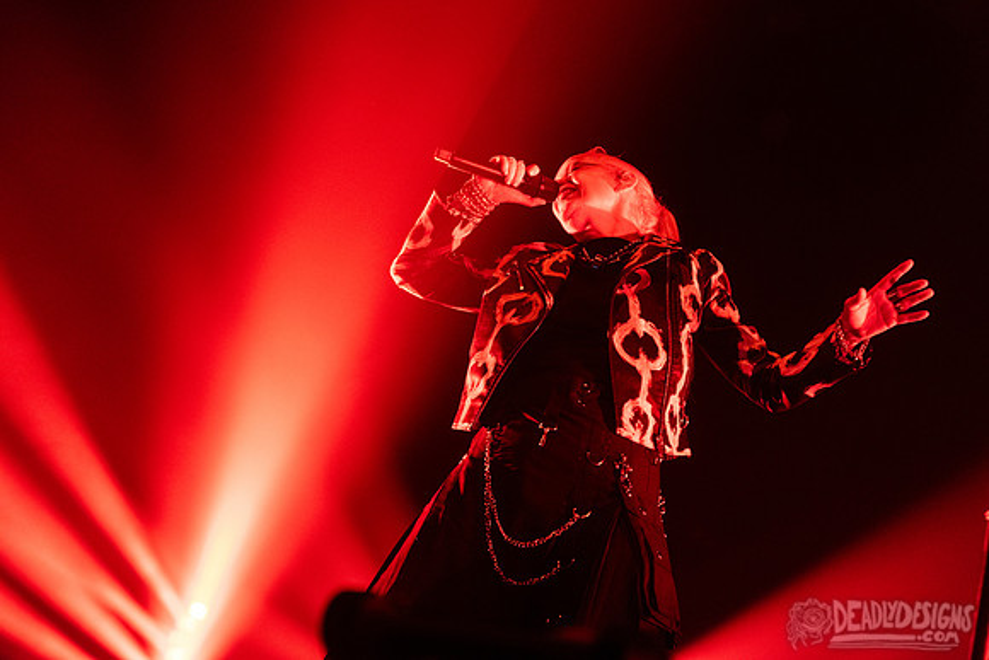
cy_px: 308
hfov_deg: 34.1
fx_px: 1612
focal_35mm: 59
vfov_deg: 23.1
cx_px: 528
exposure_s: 1/200
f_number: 3.2
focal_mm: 55
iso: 2500
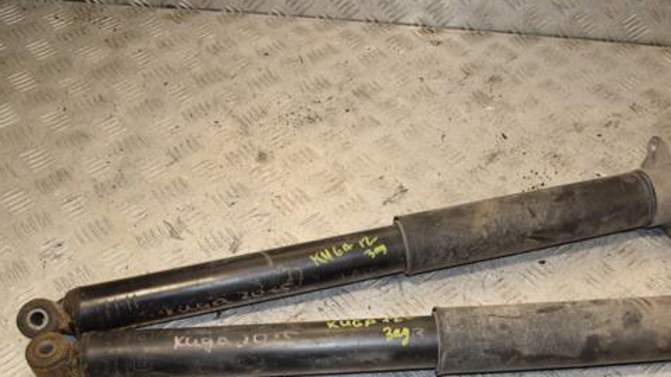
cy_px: 270
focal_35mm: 43
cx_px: 387
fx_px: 765
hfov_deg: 47.2
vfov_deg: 27.4
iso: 800
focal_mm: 22
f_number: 6.3
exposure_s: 1/200
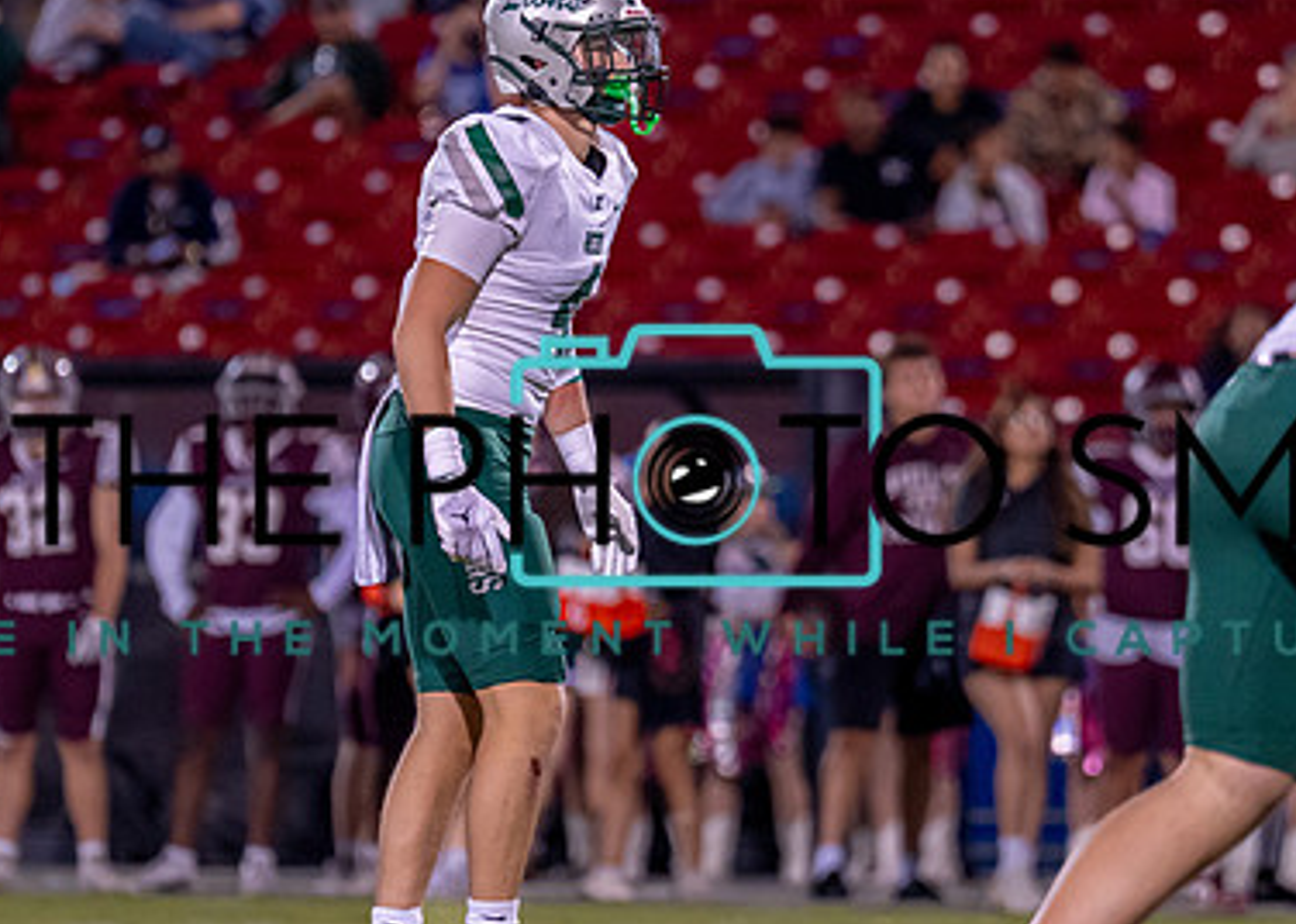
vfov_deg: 3.0
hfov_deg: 4.2
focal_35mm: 478
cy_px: 440
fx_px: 17581
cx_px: 661
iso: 1600
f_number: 2.8
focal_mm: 185
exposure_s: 1/1250
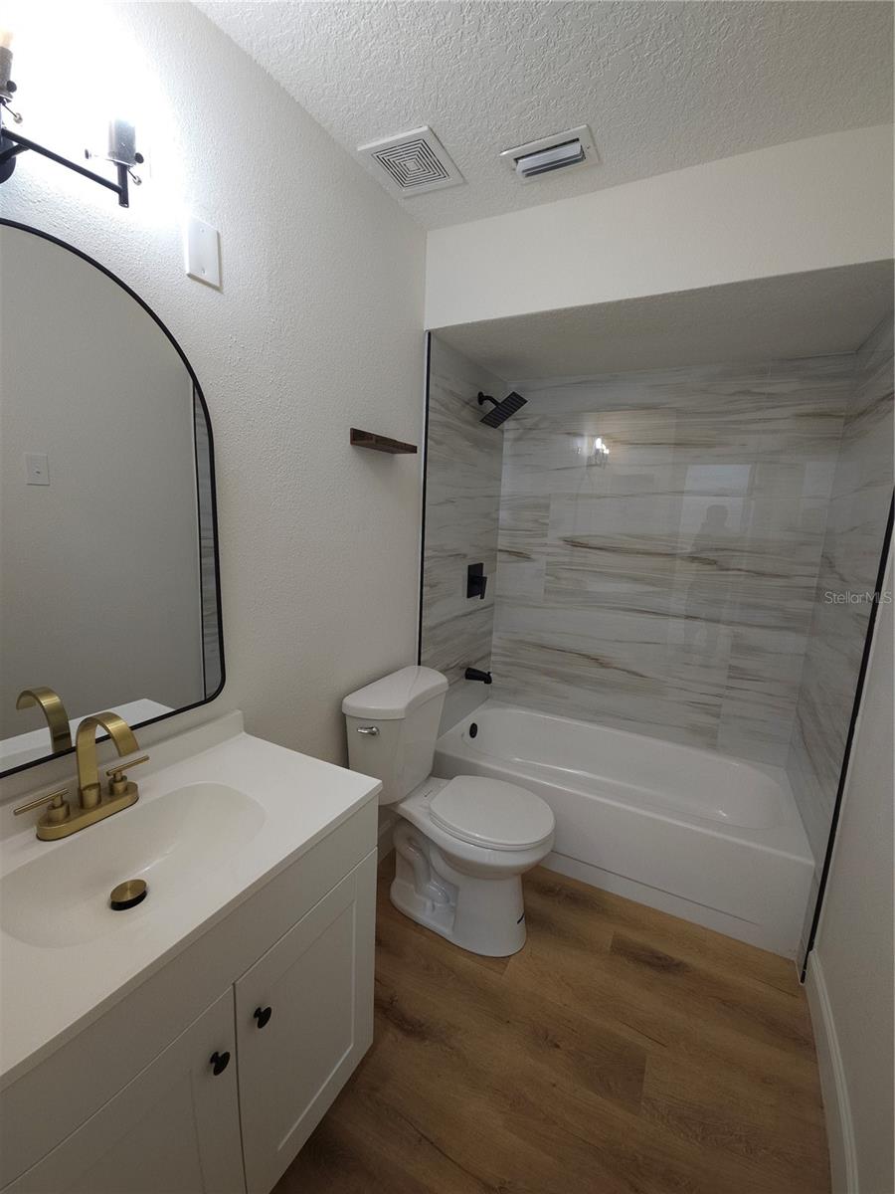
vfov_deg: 106.2
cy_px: 597
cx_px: 448
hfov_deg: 89.9
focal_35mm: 13
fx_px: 448
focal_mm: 2.2
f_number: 2.2
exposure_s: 1/40
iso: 50
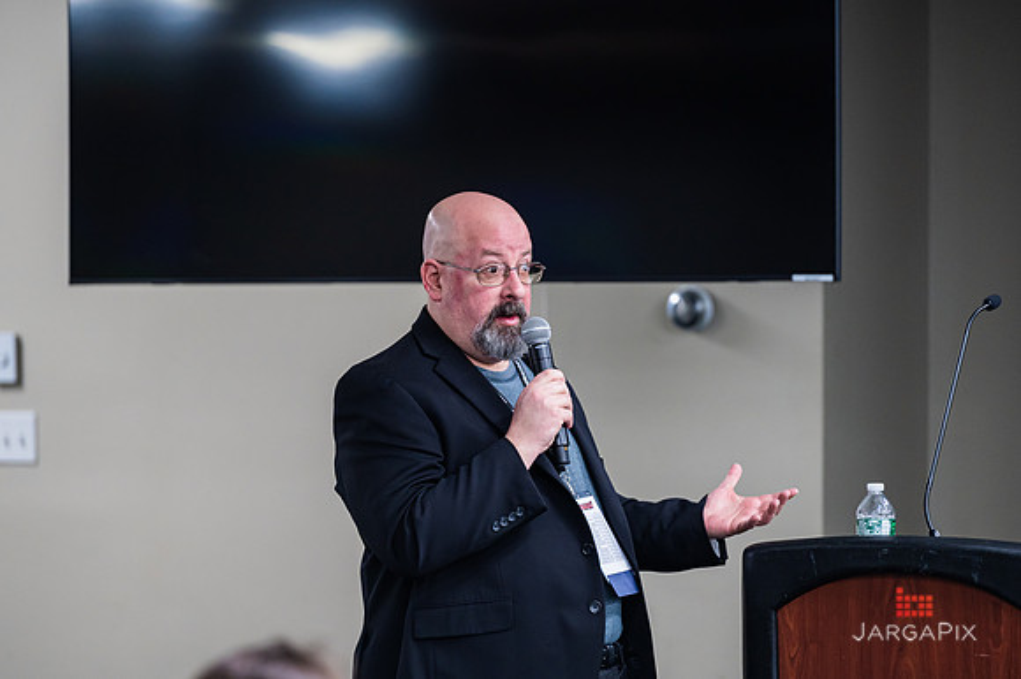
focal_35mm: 208
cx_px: 513
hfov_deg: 9.9
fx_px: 5894
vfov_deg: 6.6
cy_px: 332
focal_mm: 200
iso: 1250
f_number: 4
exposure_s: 1/200
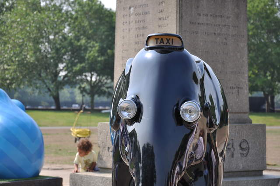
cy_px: 93
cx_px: 140
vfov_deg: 13.0
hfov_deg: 19.5
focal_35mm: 105
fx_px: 816
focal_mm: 70
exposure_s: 1/320
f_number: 5.3
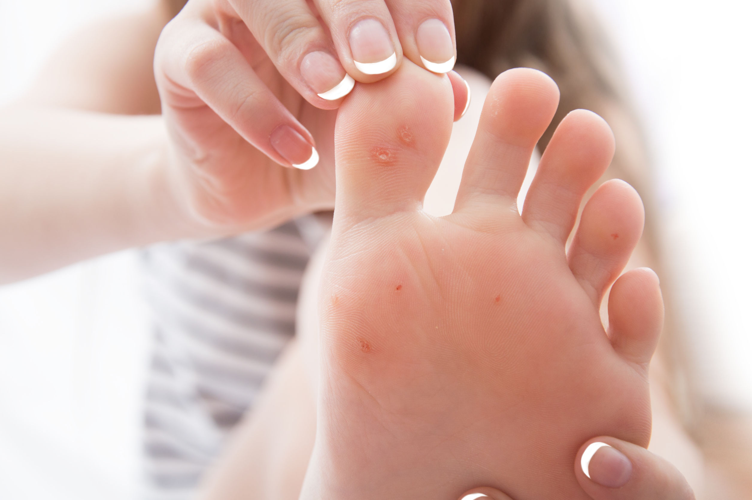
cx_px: 376
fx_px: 1816
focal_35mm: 87
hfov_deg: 23.4
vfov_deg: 15.7
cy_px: 250
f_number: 5
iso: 200
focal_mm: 58
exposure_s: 1/200
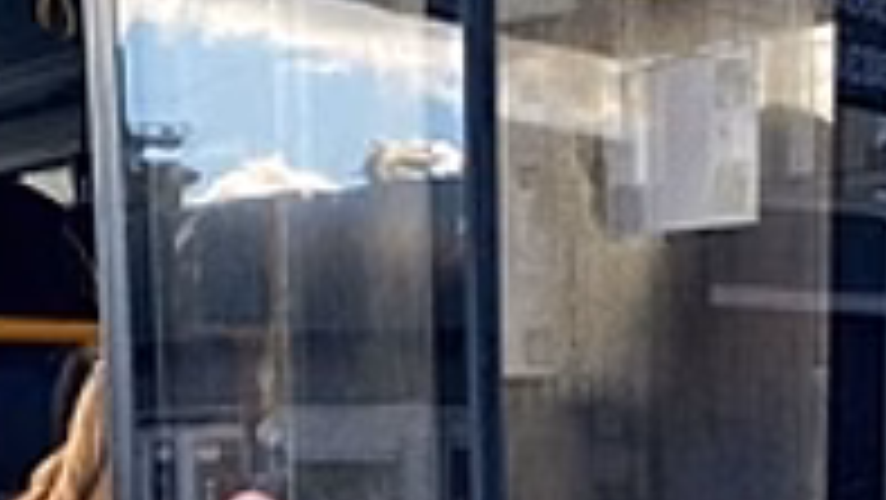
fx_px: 2162
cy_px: 995
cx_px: 868
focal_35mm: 92
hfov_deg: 22.3
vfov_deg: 11.8
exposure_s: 1/481
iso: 32
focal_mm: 4.25
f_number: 1.8
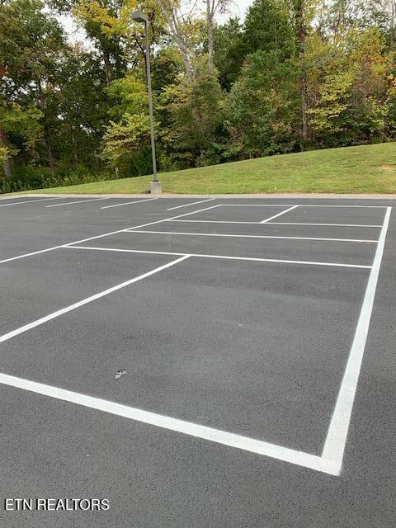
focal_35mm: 26
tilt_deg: -15.1
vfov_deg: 67.3
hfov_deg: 53.1
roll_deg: +2.1
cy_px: 264
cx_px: 198
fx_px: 397
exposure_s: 1/138
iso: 25
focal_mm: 4.25
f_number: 1.8
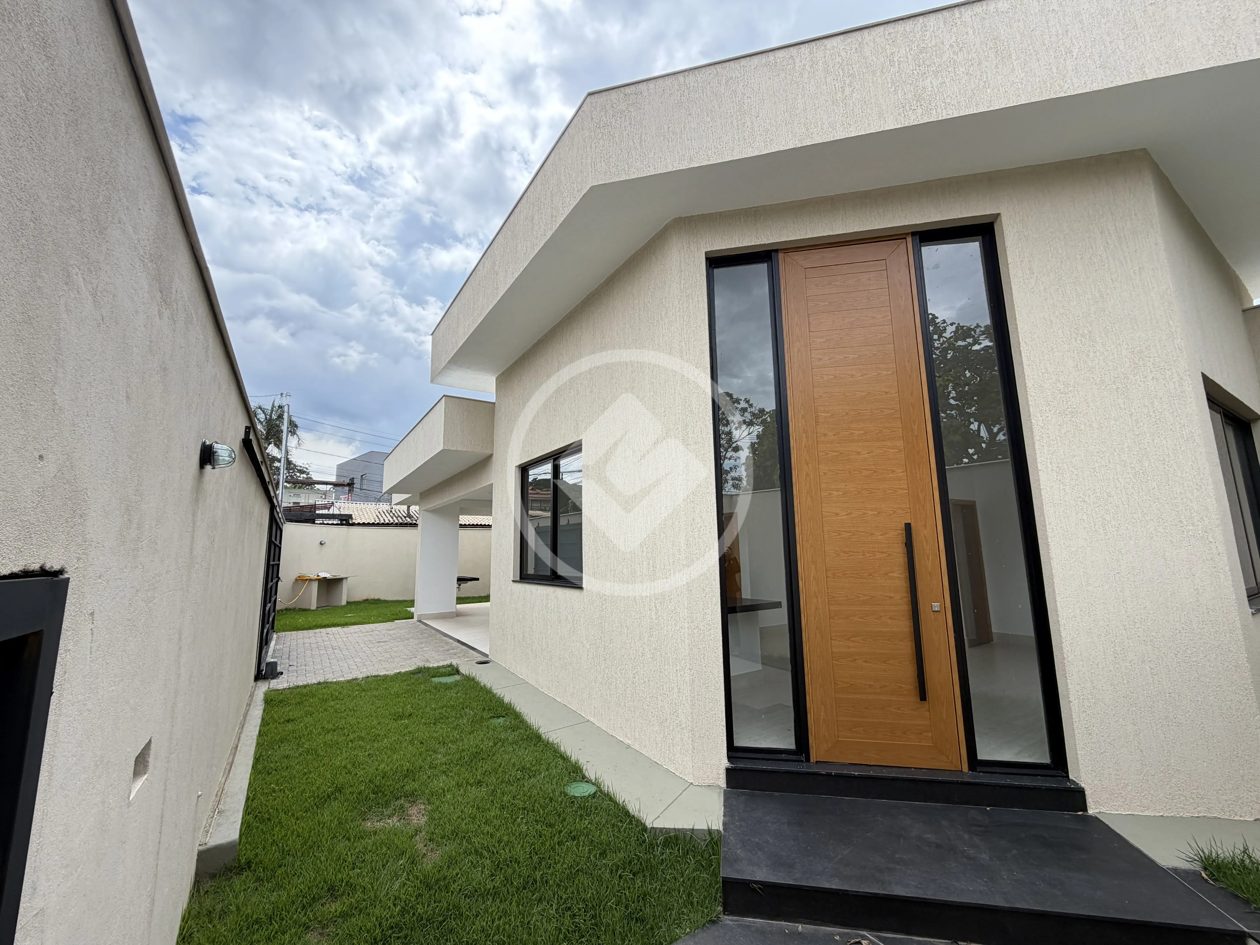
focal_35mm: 14
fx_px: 510
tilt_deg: +10.4
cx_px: 630
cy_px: 472
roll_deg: +2.5
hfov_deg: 102.1
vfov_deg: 85.7
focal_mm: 2.22
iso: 40
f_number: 2.2
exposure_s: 1/545
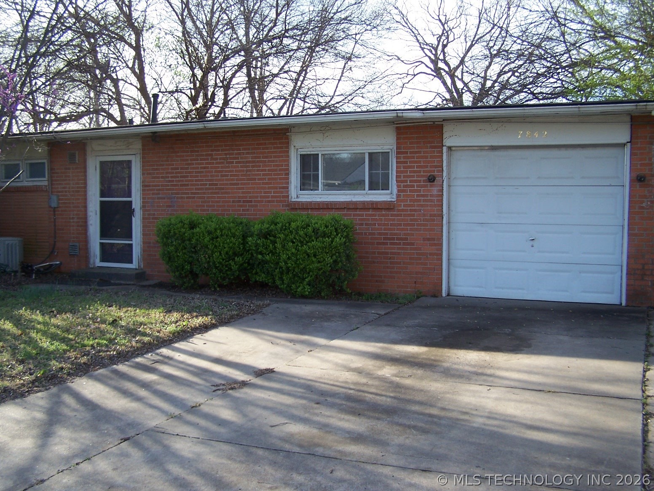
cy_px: 246
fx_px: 718
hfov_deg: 49.0
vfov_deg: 37.7
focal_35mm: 38
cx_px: 327
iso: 80
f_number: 2.8
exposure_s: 1/250
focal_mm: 6.3
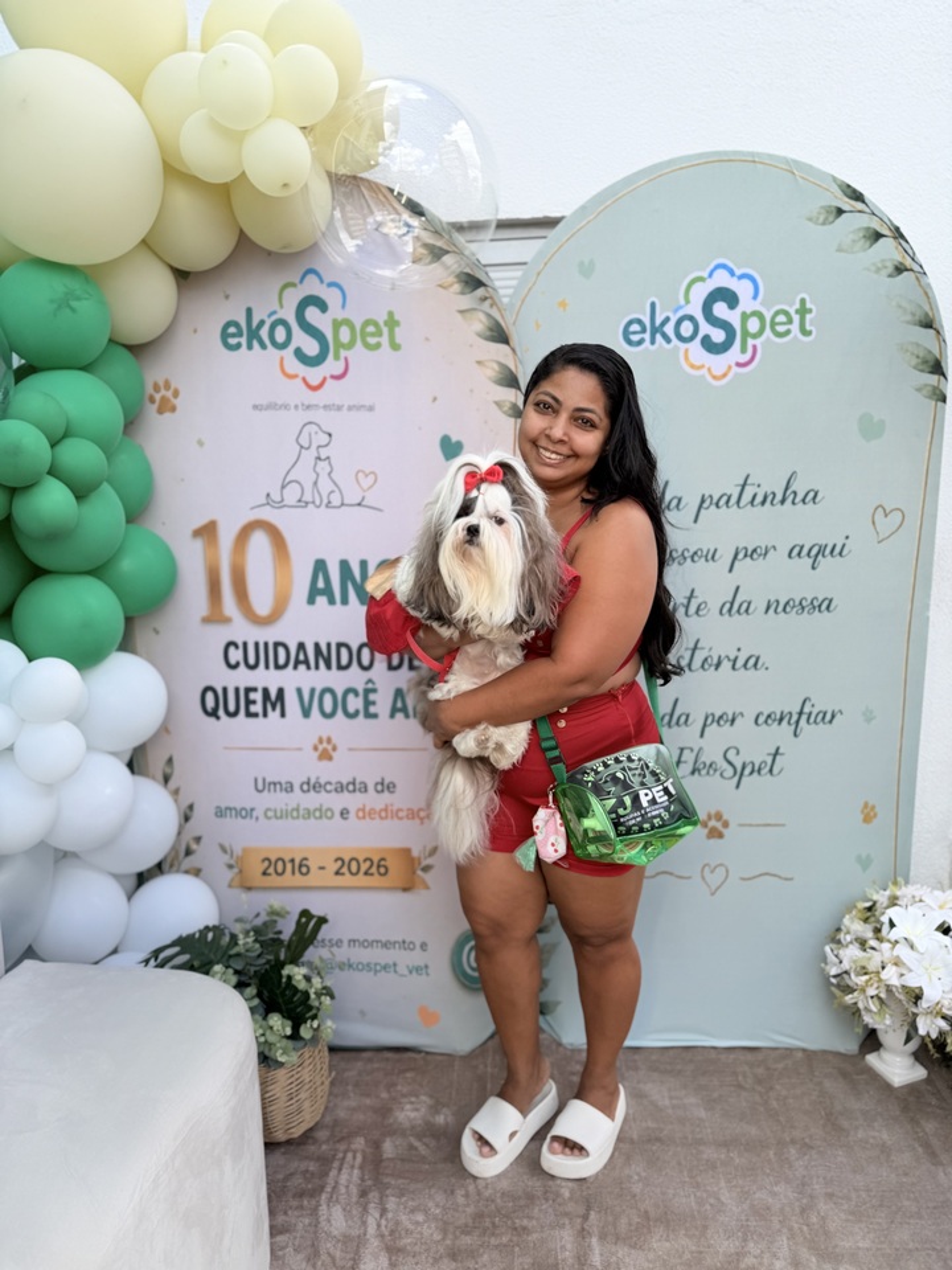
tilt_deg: -10.1
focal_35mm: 24
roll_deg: -0.2
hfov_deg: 56.8
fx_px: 880
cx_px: 476
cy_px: 635
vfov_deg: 71.6
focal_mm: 6.76
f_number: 1.78
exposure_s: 1/840
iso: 80
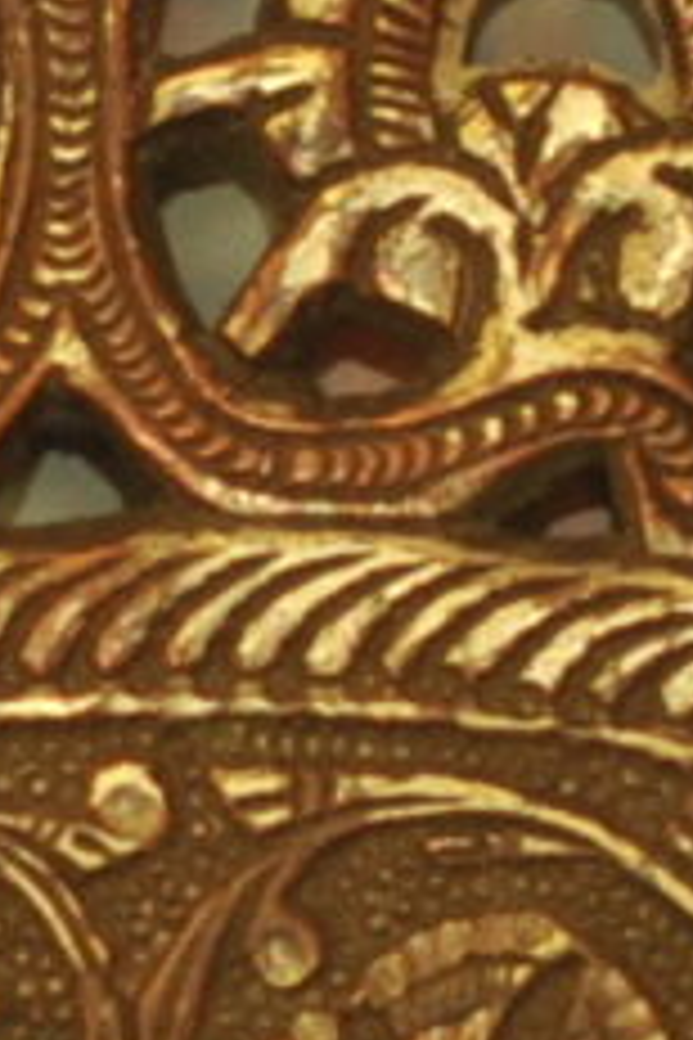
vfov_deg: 1.9
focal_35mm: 1084
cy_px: 1619
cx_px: -202
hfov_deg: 1.3
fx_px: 31298
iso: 1250
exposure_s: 1/60
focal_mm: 98
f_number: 9
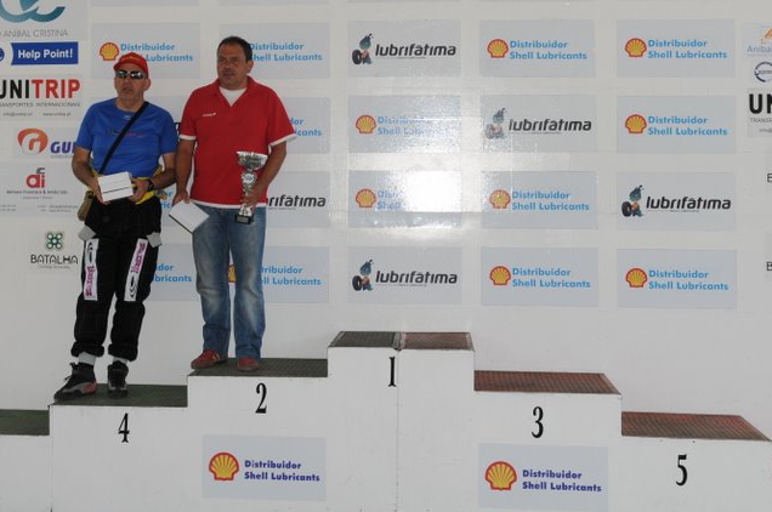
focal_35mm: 58
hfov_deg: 34.4
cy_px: 121
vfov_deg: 23.1
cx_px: 307
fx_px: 1242
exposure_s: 1/60
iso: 200
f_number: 8
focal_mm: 24
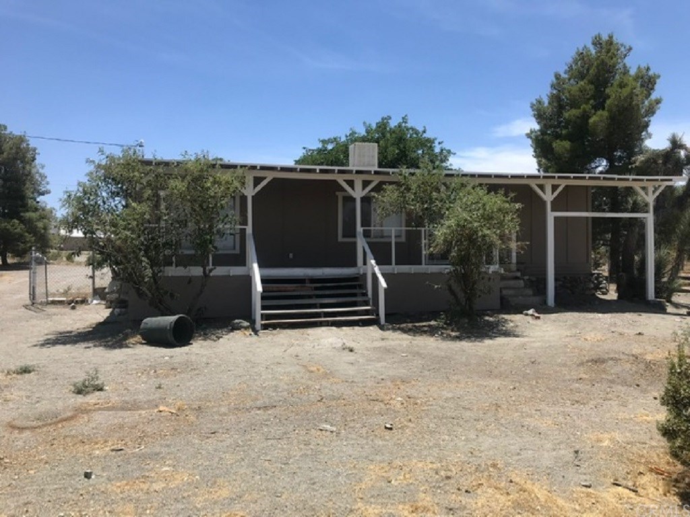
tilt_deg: -2.1
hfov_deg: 63.4
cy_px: 258
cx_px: 345
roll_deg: -0.2
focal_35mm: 28
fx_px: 558
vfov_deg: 49.7
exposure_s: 1/2336
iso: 20
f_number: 1.8
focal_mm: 3.99
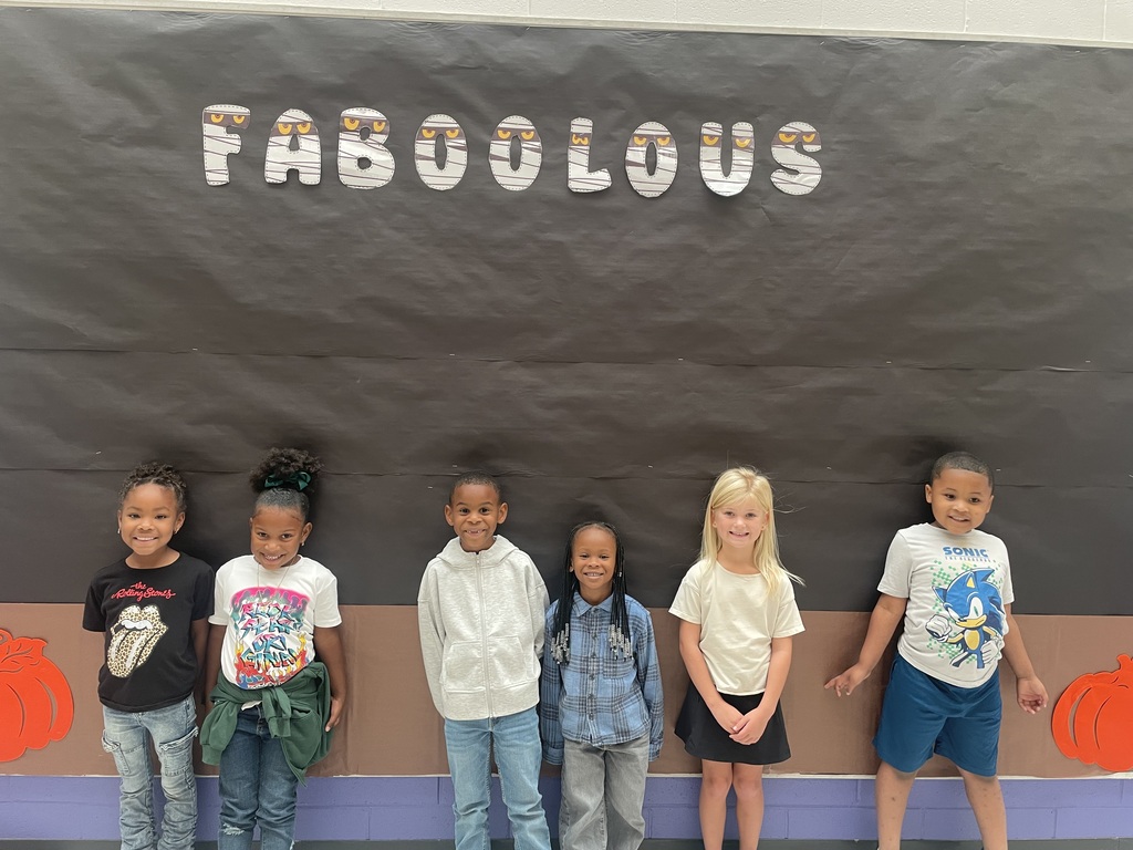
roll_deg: -1.9
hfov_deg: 67.3
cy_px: 425
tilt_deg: -3.9
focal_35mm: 26
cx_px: 566
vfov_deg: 53.1
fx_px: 851
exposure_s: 1/60
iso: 100
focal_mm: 4.2
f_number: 1.6
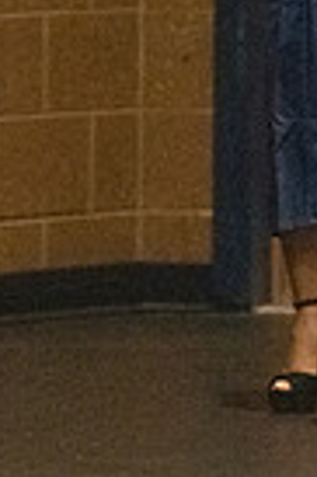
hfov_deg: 1.4
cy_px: -150
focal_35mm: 989
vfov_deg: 2.1
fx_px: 13095
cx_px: 162
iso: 10000
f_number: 3.2
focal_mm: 200
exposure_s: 1/400
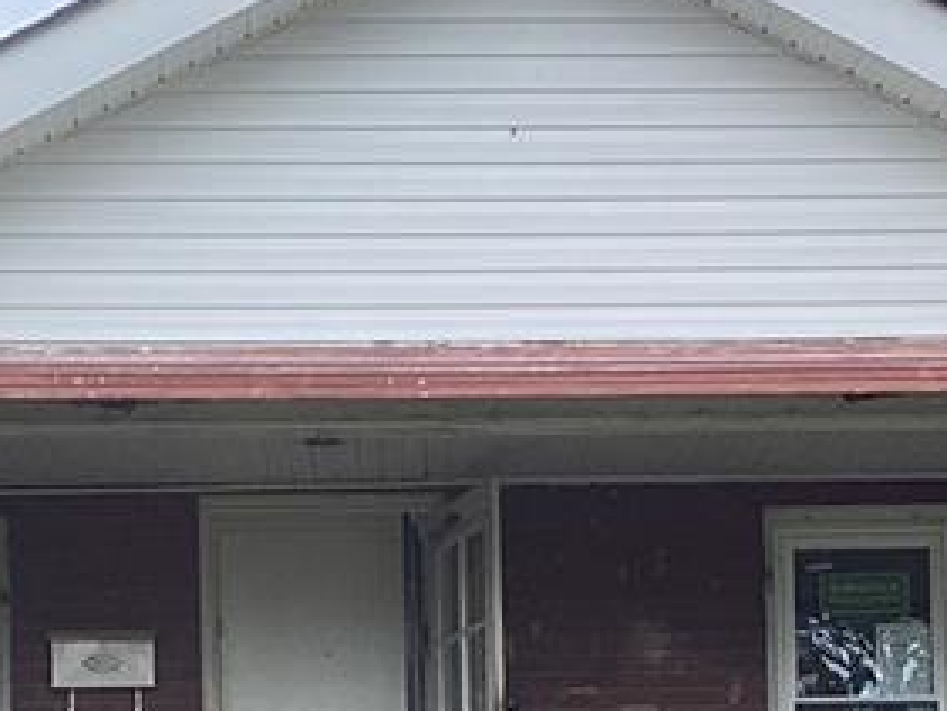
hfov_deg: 17.4
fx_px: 3093
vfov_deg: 12.7
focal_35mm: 113
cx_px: 563
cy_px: 896
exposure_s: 1/364
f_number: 2.4
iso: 25
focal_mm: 3.3
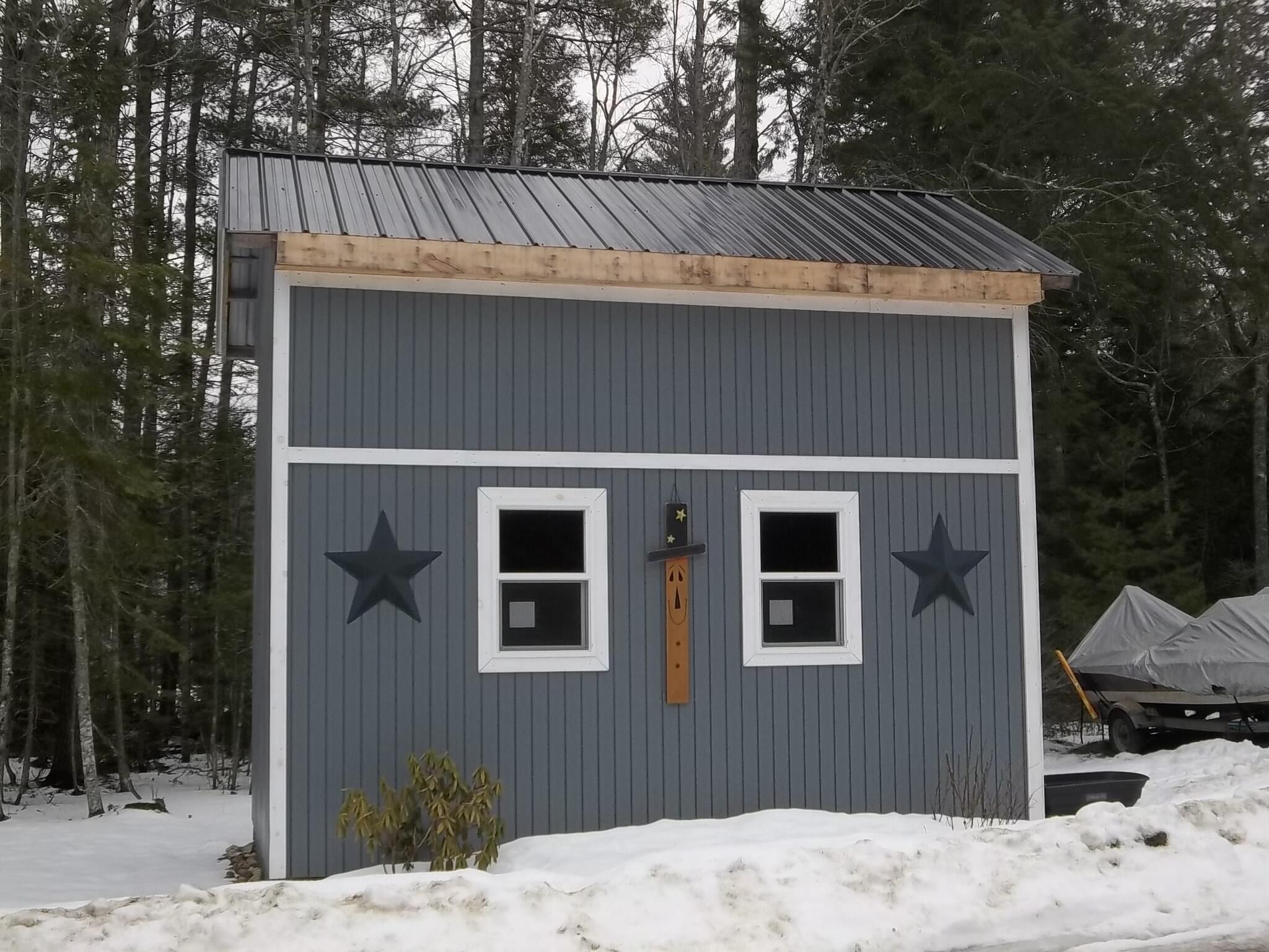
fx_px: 1613
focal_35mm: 44
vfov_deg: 32.9
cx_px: 634
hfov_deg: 42.9
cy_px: 476
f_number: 4.5
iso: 80
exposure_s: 1/320
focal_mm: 7.8
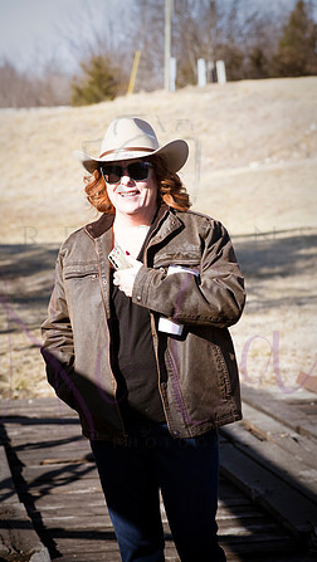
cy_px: 282
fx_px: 1760
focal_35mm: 118
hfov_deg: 10.3
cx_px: 146
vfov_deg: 18.1
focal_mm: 112
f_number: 8
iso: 800
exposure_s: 1/1250
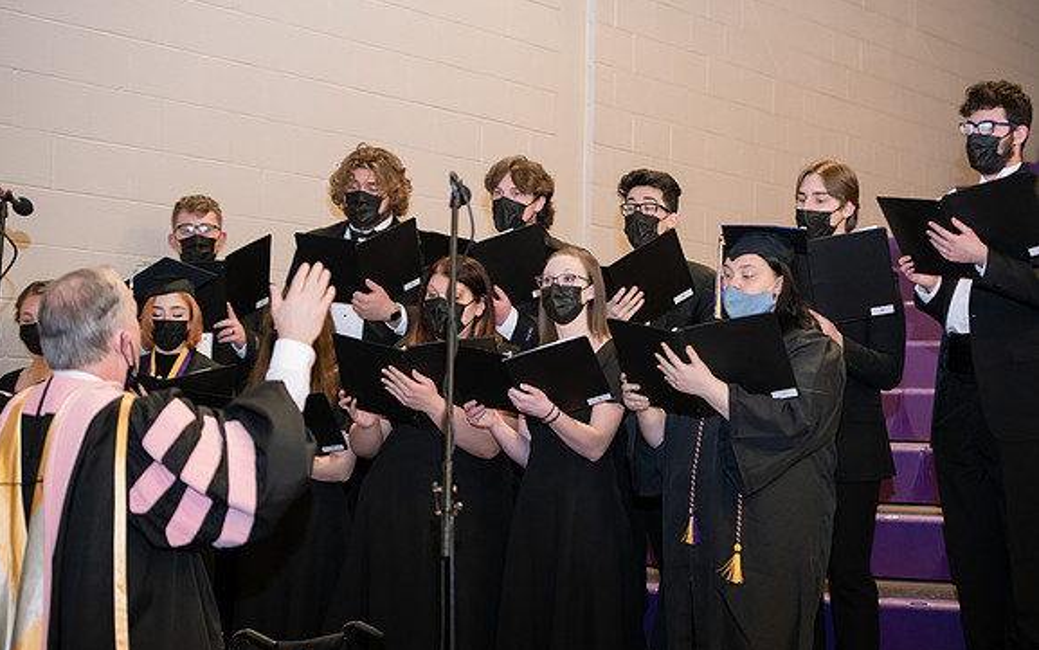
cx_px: 519
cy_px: 345
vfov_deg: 15.6
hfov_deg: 24.6
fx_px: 2379
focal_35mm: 84
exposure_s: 1/200
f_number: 3.2
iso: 2000
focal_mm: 82
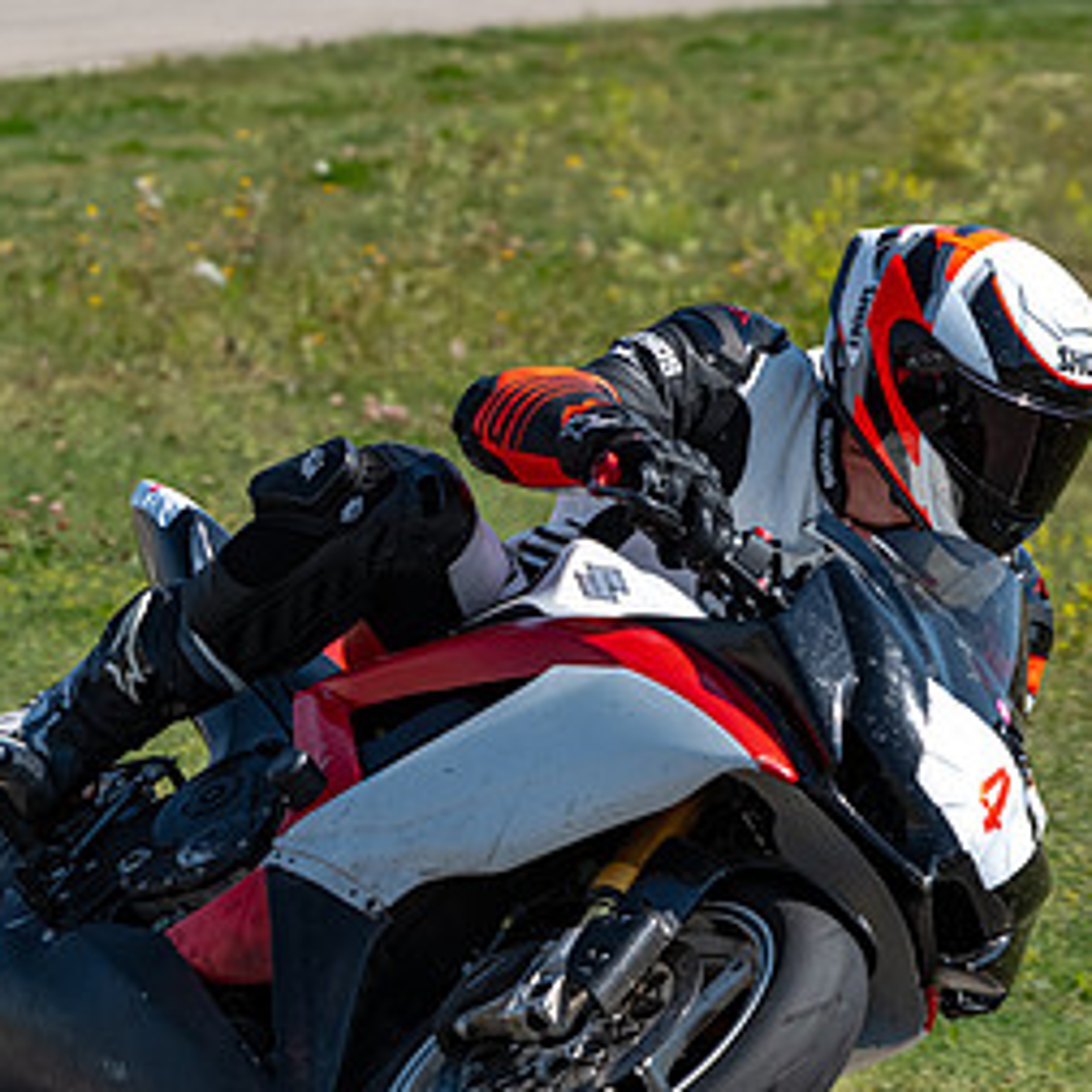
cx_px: 747
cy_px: 619
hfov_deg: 3.1
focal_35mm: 566
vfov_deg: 3.1
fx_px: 20201
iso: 560
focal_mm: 290
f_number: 11
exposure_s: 1/1250
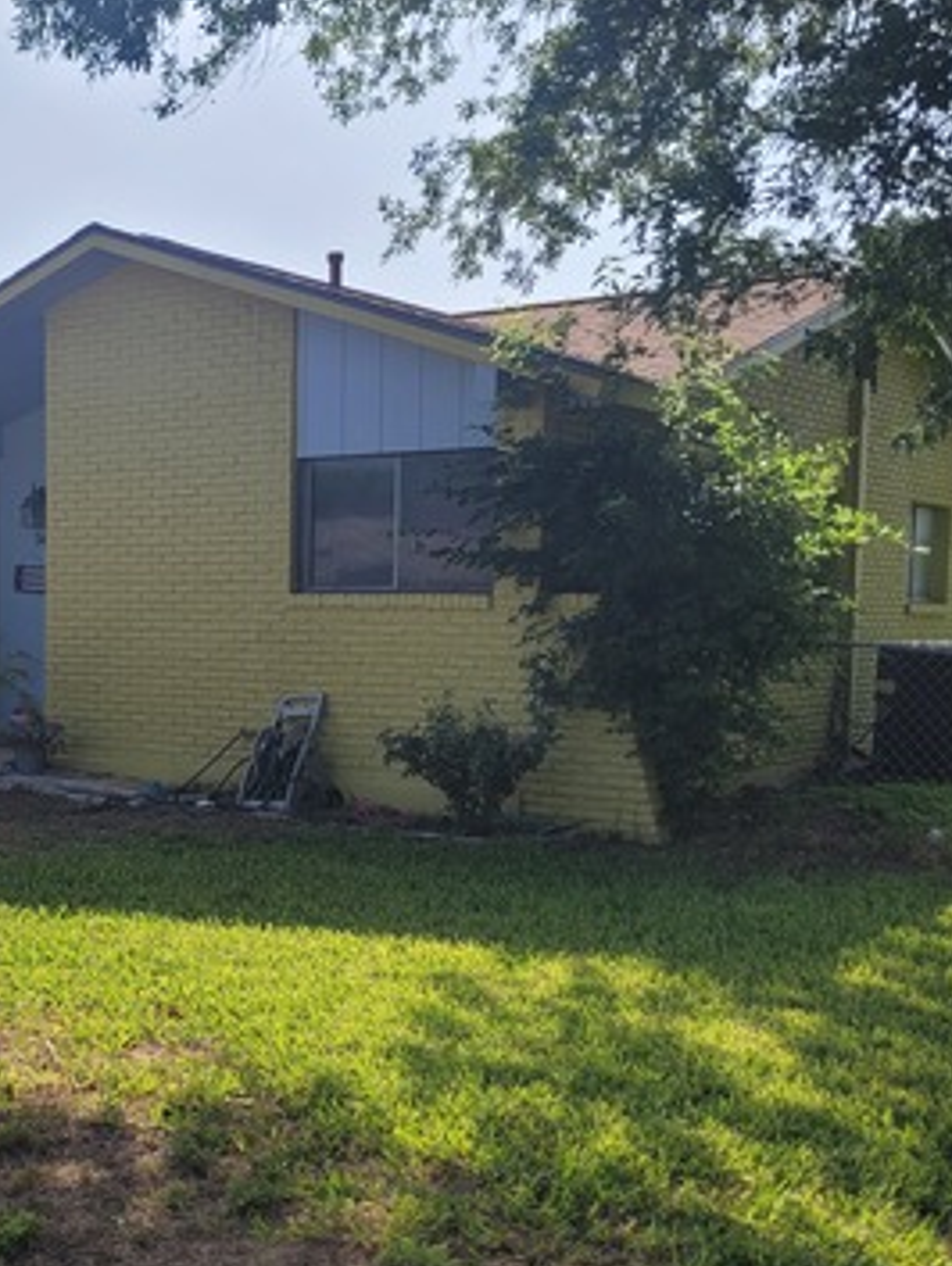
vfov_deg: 40.3
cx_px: 183
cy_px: 737
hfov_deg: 30.1
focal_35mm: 47
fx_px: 1721
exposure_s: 1/2077
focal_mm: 5.4
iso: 40
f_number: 1.8
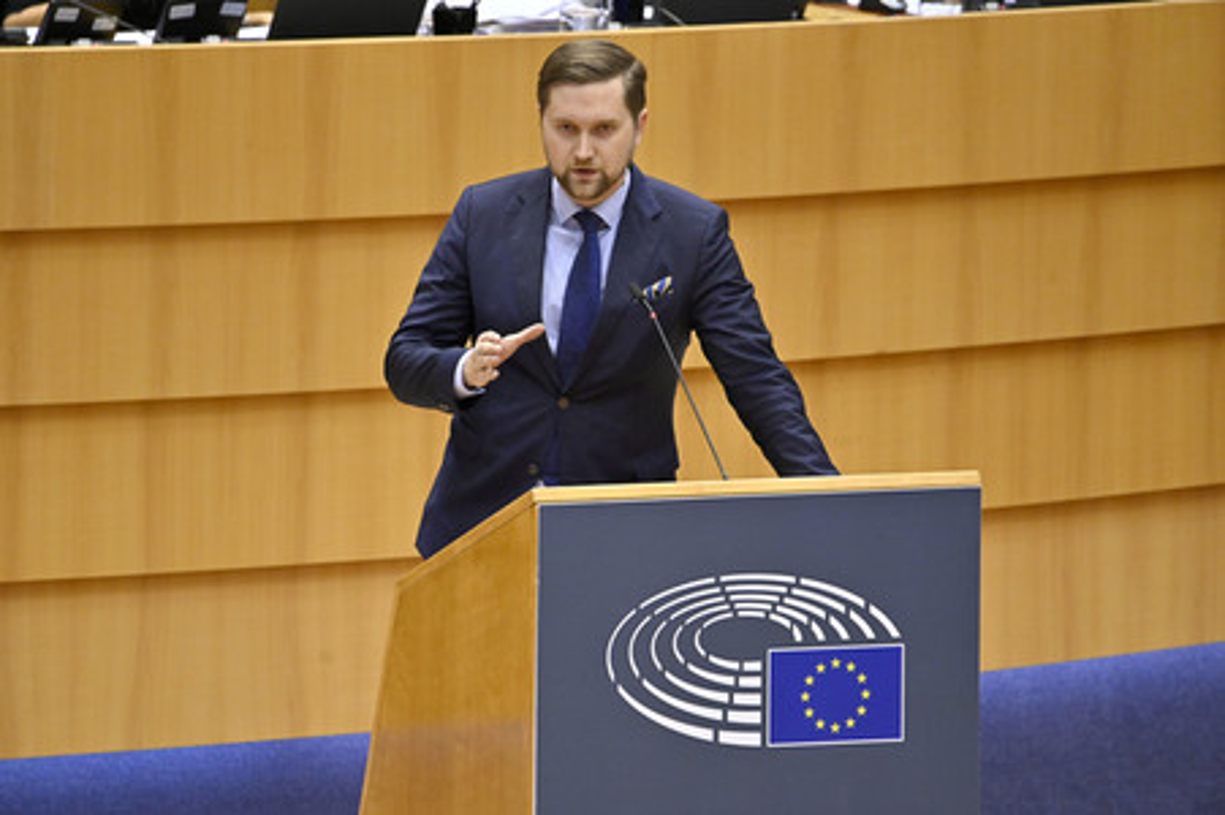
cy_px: 408
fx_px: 17001
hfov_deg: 4.1
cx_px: 612
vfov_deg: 2.7
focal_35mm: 500
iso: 4000
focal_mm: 500
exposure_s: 1/400
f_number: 6
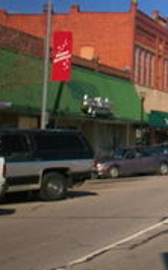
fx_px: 756
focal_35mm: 103
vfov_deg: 20.0
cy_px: 55
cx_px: 341
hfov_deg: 11.4
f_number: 4.5
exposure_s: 1/1462
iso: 100
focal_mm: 6
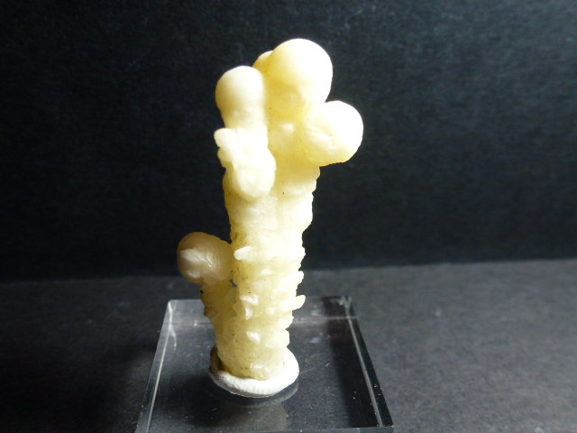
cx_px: 288
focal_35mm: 30
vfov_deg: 46.8
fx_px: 500
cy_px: 216
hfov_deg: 60.0
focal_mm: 5.4
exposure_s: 1/60
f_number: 3.5
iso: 250
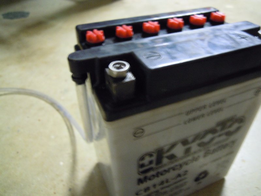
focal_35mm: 28
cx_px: 130
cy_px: 98
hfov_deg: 63.4
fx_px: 211
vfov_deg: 49.7
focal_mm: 5
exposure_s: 1/2
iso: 400
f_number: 2.7
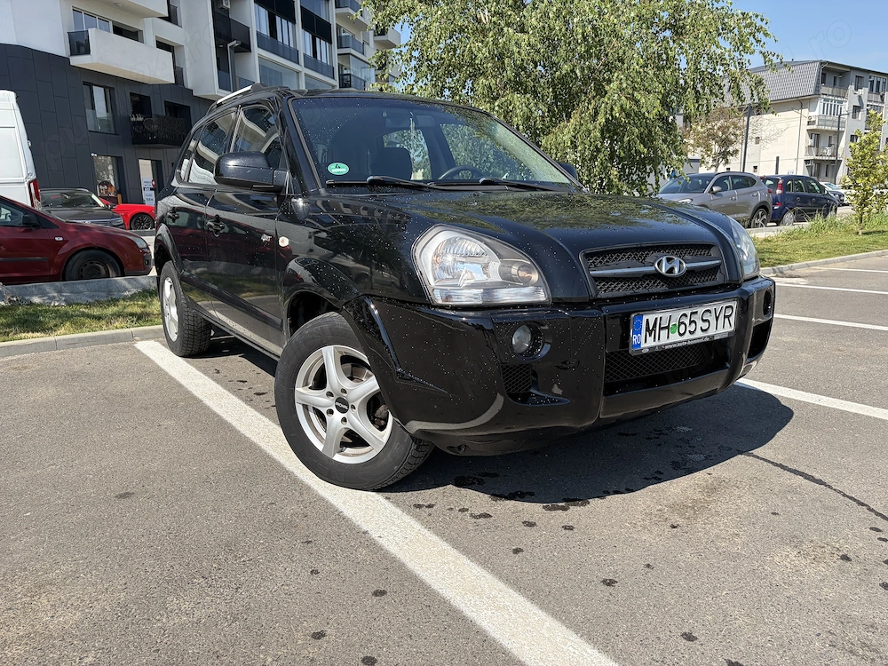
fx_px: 667
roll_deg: +2.2
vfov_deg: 53.1
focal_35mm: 26
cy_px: 333
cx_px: 444
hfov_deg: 67.3
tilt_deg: -10.4
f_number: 1.6
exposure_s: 1/2012
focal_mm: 5.96
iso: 50
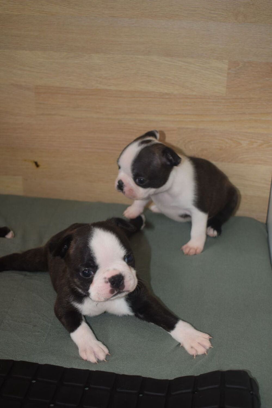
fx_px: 578
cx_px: 136
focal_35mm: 51
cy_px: 204
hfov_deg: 26.5
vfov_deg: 38.9
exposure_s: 1/100
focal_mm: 34
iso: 560
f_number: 4.8
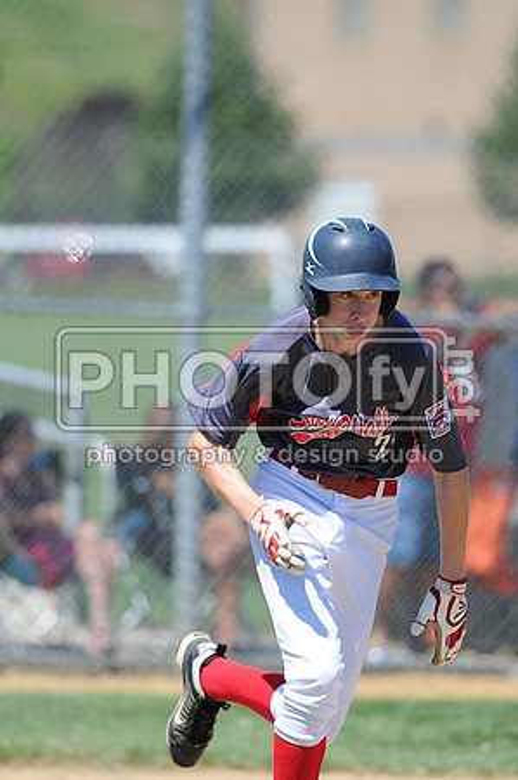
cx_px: 259
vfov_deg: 4.6
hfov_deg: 3.0
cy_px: 390
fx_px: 9734
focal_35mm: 450
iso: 200
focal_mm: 300
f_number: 4
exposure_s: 1/1250
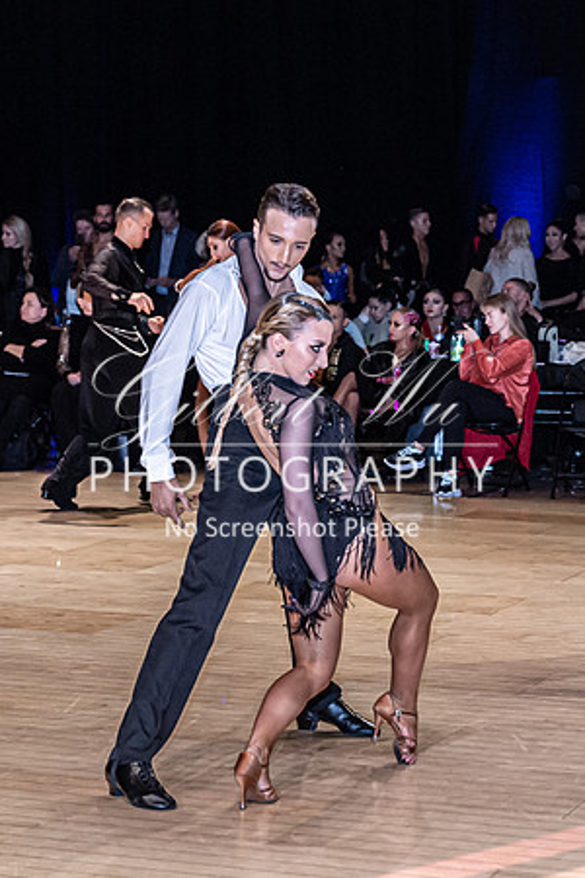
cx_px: 375
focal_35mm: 106
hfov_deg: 12.9
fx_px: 2588
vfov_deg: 19.2
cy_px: 383
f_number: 4
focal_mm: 62
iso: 3200
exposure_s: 1/500
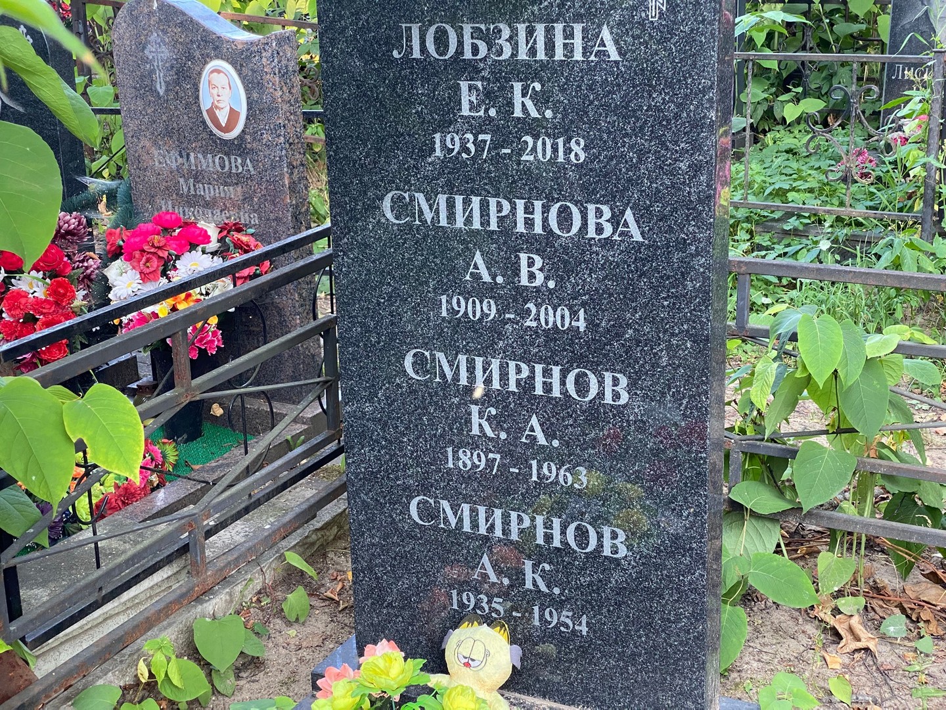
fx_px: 1421
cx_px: 473
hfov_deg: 36.8
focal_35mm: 52
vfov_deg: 28.0
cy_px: 355
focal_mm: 6
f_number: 2
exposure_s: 1/121
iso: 125
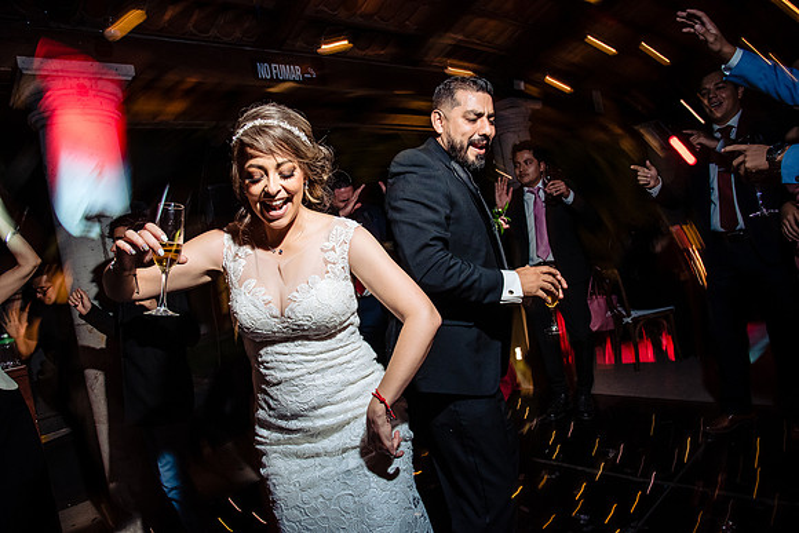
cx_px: 400
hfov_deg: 73.7
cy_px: 266
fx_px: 533
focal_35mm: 24
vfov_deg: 53.2
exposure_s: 1/40
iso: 2000
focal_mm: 24
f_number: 8
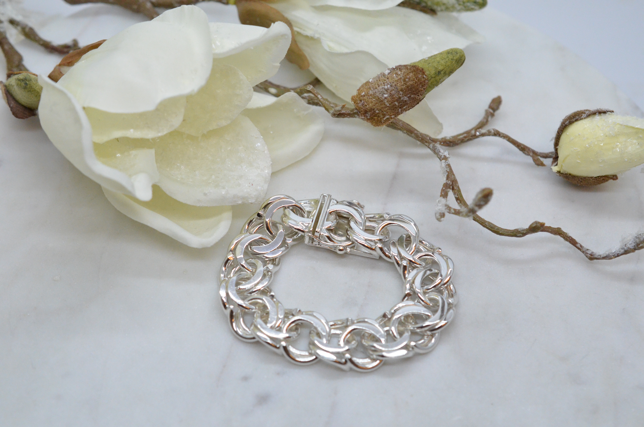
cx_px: 322
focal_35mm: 60
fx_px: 1071
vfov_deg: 22.5
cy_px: 214
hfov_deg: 33.5
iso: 3200
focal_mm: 40
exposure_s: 1/2000
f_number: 5
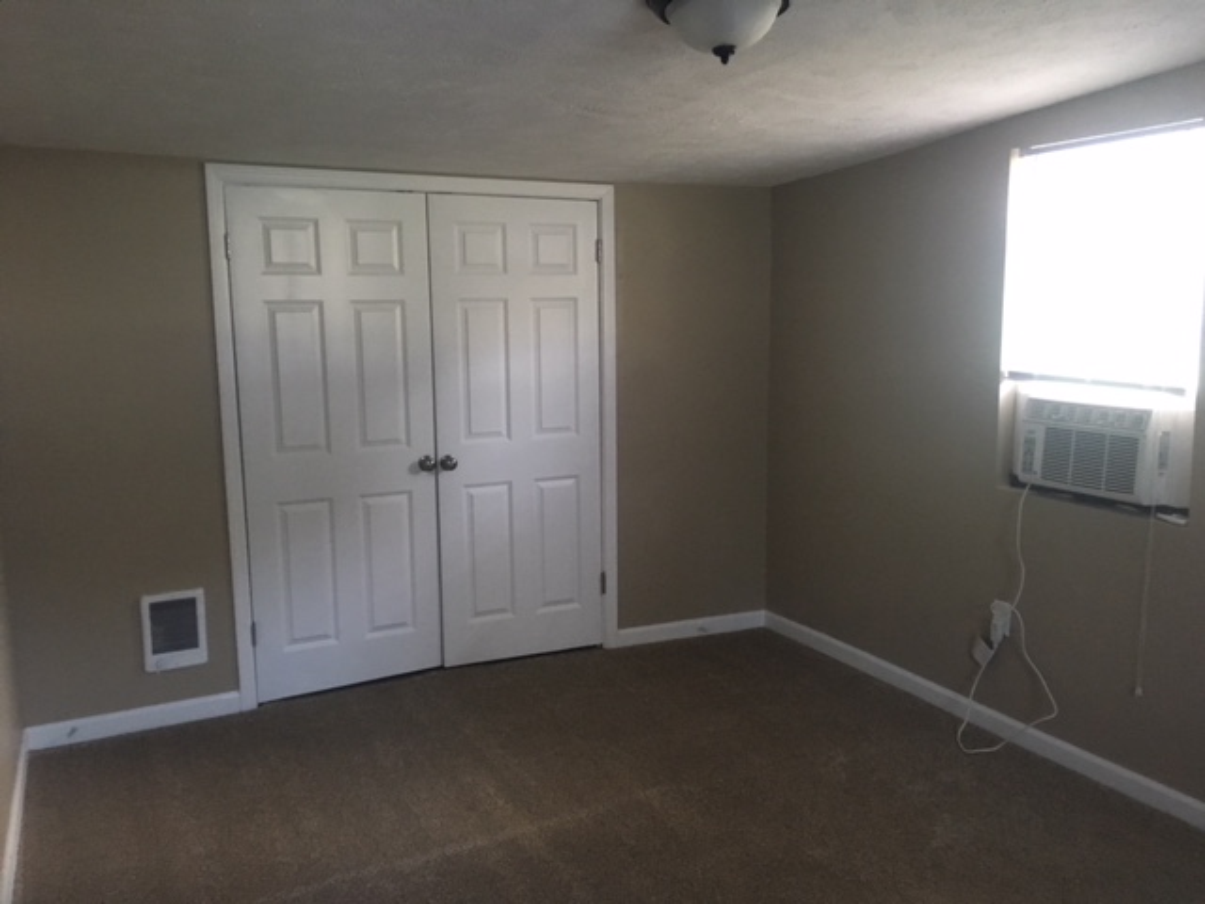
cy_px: 452
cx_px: 602
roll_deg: +0.3
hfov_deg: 61.7
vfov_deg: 48.2
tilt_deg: -7.7
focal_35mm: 29
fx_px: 1010
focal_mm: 4.15
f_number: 2.2
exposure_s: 1/17
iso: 200
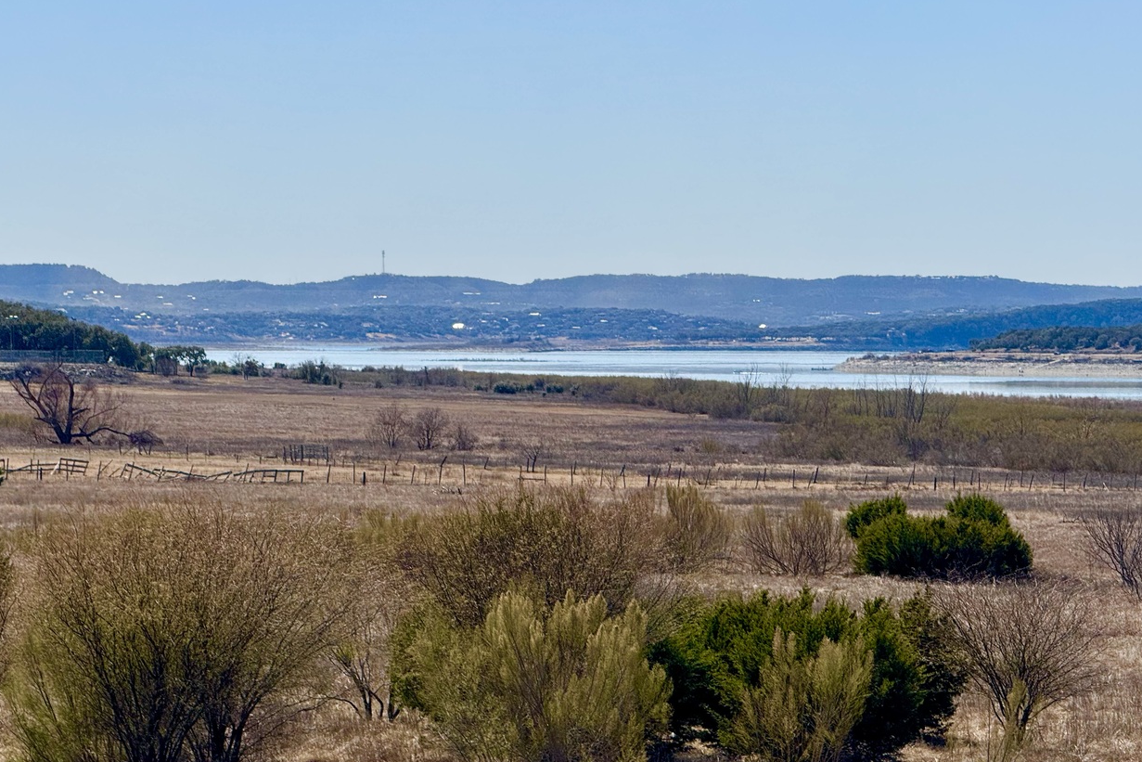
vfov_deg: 9.4
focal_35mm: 146
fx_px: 4632
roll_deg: -0.3
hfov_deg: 14.1
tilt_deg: -1.5
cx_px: 573
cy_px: 408
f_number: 2.8
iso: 64
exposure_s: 1/4651
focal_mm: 15.66
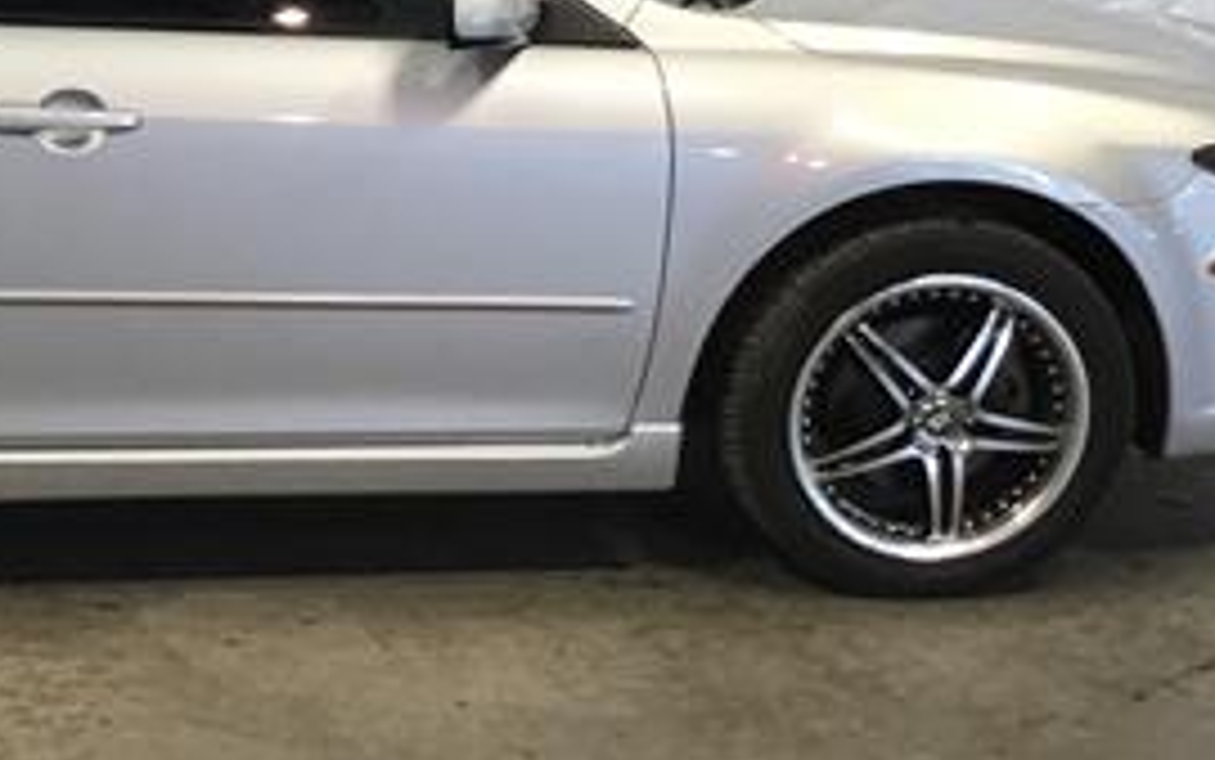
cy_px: 198
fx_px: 2584
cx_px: 40
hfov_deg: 25.3
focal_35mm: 78
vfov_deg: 16.7
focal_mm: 3.3
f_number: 2.4
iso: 50
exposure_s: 1/30
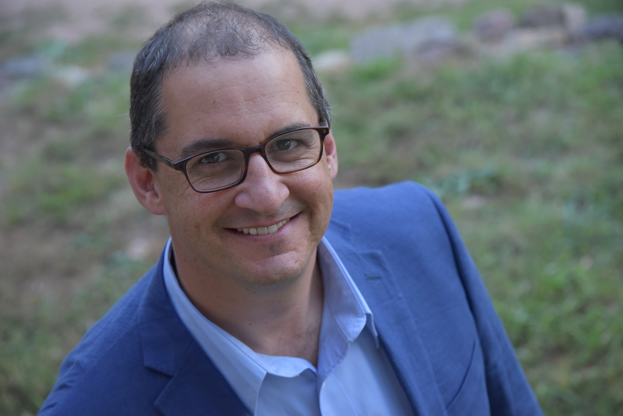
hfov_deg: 21.5
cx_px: 312
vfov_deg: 14.4
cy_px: 208
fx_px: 1645
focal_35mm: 95
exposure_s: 1/100
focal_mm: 95
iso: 2500
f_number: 5
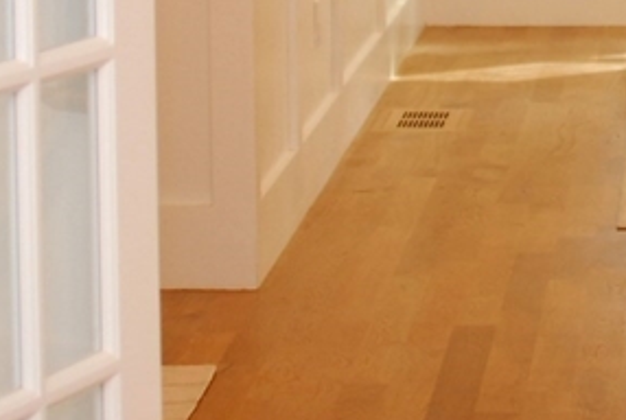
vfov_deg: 7.2
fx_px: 3272
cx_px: 760
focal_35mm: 188
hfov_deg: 10.7
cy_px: -199
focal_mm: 35
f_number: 2.5
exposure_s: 1/80
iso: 400
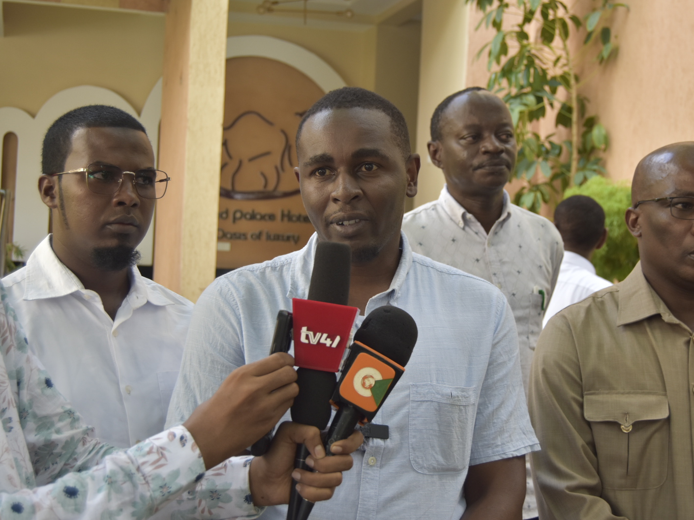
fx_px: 1062
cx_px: 382
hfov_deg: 36.1
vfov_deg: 27.5
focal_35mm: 53
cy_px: 259
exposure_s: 1/100
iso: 400
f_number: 5
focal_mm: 32
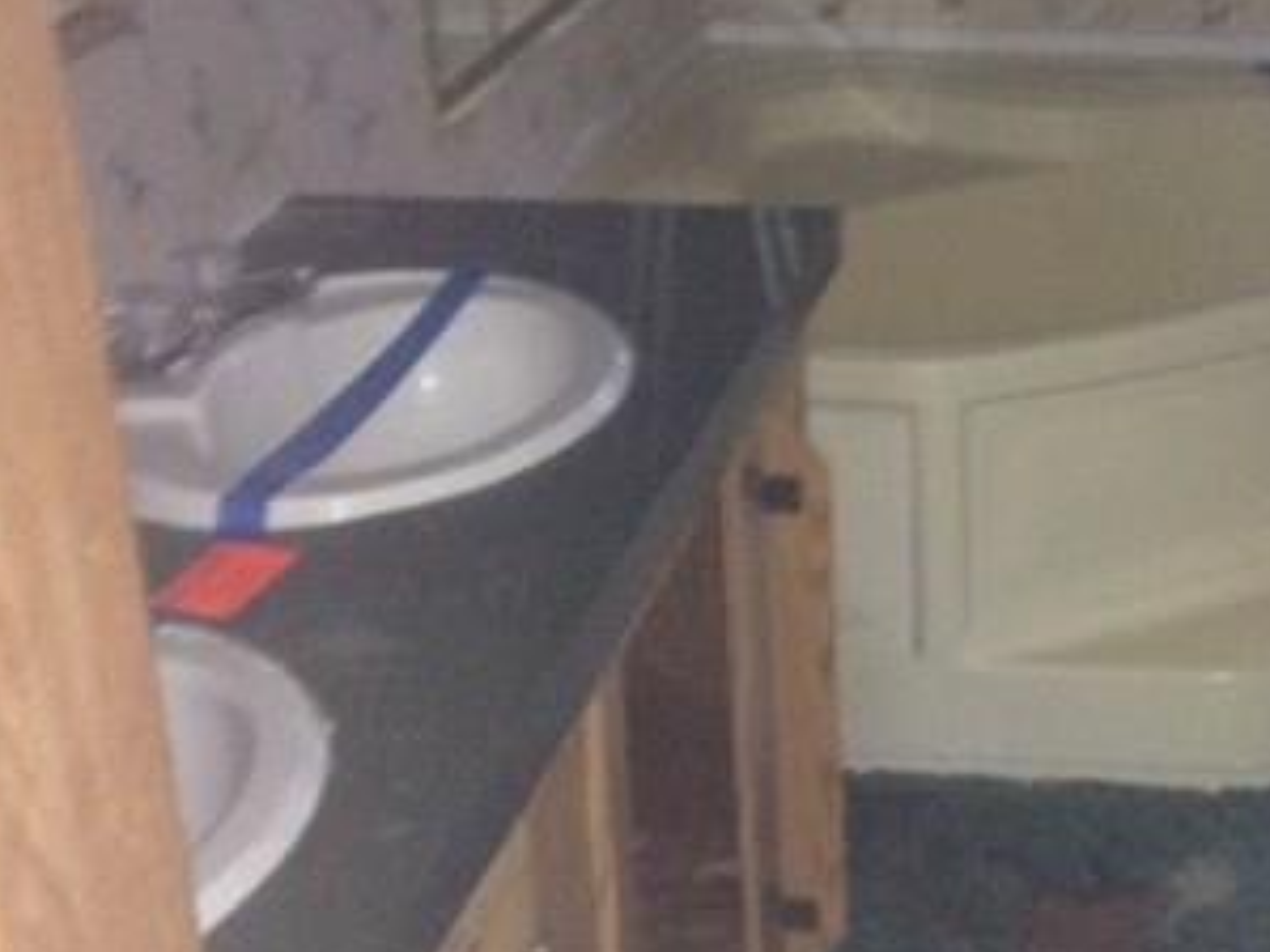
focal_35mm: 75
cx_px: 1100
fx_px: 2751
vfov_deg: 19.6
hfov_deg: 25.3
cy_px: 502
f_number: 2.4
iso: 320
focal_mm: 4.28
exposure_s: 1/16
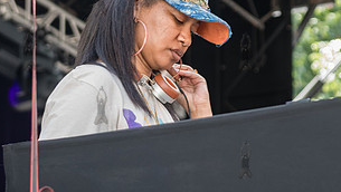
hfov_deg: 11.4
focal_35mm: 189
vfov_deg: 6.4
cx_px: 242
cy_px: 25
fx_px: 1710
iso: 200
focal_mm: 70
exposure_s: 1/125
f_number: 3.5
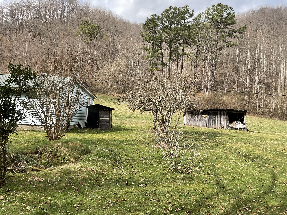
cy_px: 108
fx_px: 240
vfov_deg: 48.2
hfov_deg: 61.7
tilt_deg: +1.4
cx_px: 144
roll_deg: -2.1
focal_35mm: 29
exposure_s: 1/683
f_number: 1.8
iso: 16
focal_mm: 3
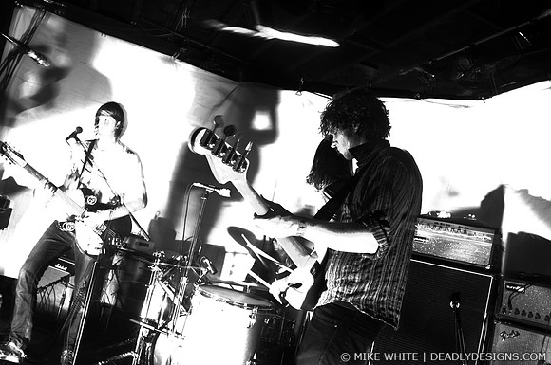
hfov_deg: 62.0
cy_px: 182
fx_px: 459
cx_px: 276
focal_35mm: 30
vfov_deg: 43.5
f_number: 2.8
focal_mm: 20
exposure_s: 1/1.25
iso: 1000
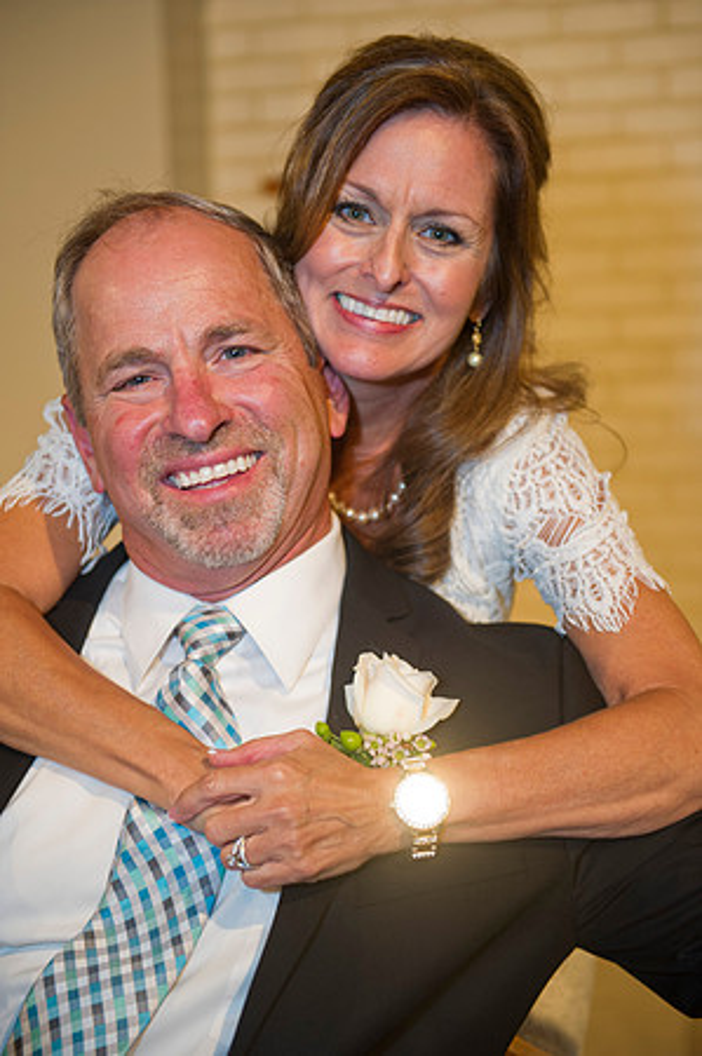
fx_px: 1759
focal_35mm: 60
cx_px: 351
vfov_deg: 33.4
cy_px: 528
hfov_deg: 22.6
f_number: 3.2
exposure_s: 1/125
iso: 1250
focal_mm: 60
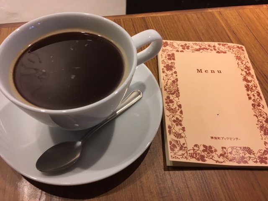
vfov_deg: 48.2
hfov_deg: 61.7
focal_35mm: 29
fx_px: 225
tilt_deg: -53.2
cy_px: 100
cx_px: 134
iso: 50
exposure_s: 1/30
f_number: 2.2
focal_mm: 4.15
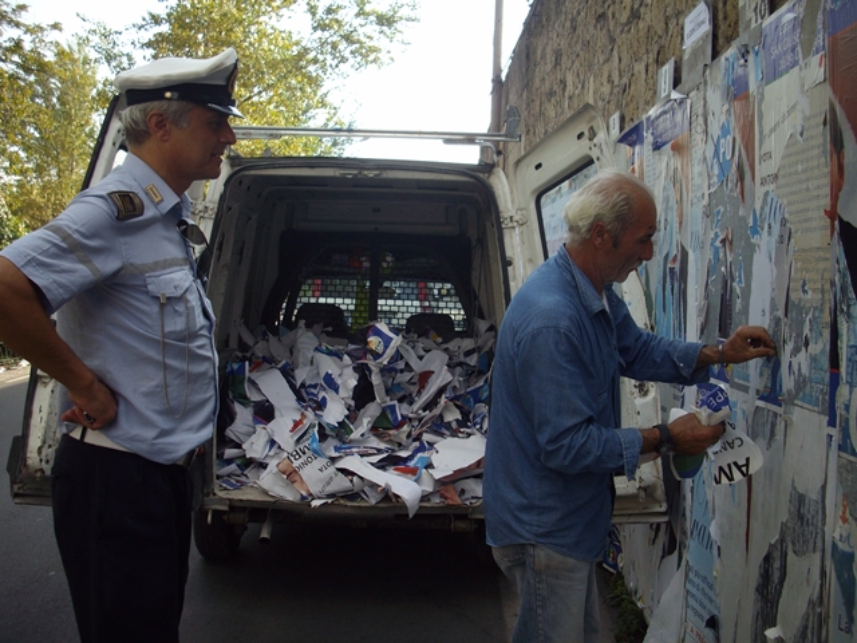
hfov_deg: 50.1
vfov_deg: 38.7
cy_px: 322
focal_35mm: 37
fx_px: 916
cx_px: 428
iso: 80
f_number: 2.8
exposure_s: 1/250
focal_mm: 6.2
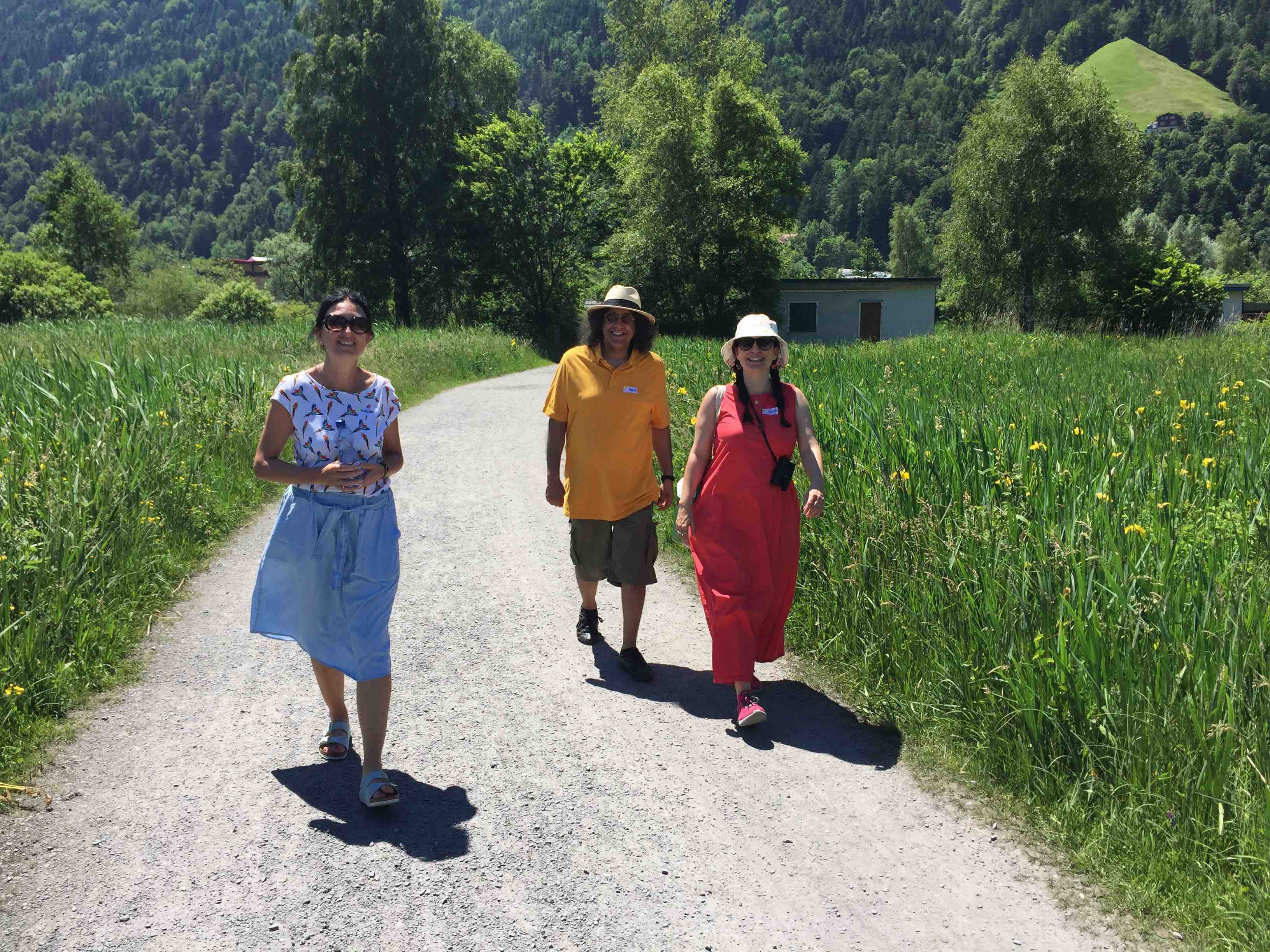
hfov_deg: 61.7
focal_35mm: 29
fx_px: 1064
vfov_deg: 48.2
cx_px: 635
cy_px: 476
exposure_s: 1/1799
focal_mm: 4.15
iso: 32
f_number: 2.2
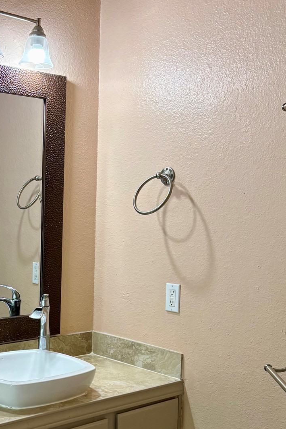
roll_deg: -1.5
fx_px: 620
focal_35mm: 52
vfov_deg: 37.7
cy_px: 290
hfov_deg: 25.7
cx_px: 68
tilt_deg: -7.9
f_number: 1.6
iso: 160
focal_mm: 5.96
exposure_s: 1/120
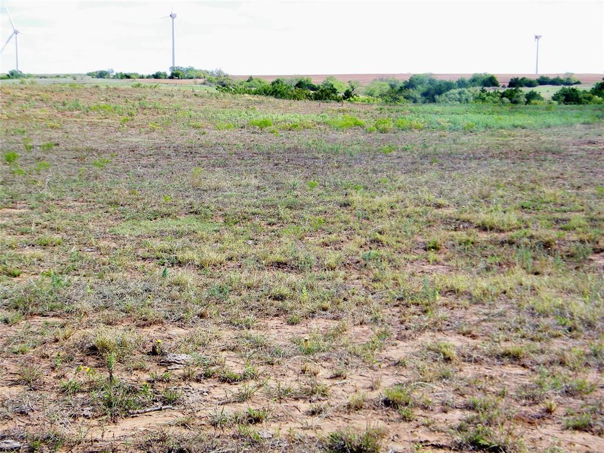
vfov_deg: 22.6
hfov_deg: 29.8
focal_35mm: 65
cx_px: 302
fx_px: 1134
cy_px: 226
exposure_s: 1/320
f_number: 4.2
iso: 80
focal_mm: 11.6
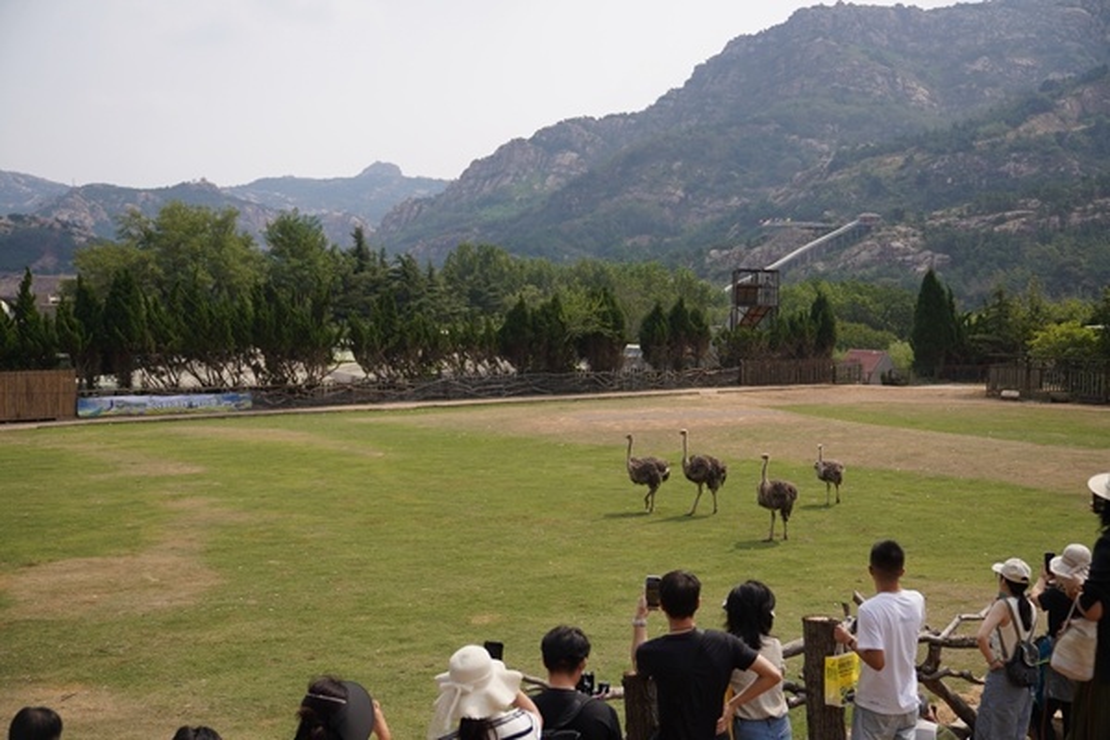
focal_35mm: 40
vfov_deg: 33.4
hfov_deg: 48.5
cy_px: 370
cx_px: 555
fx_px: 1233
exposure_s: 1/2500
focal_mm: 40
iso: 100
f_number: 2.8
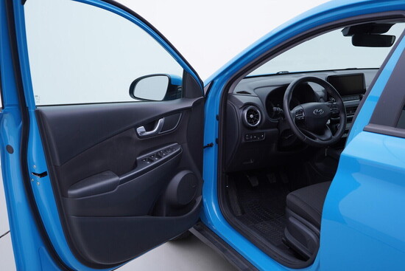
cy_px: 136
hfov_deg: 53.1
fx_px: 405
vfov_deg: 36.9
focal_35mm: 36
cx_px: 202
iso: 125
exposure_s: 1/60
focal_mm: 24
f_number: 3.5
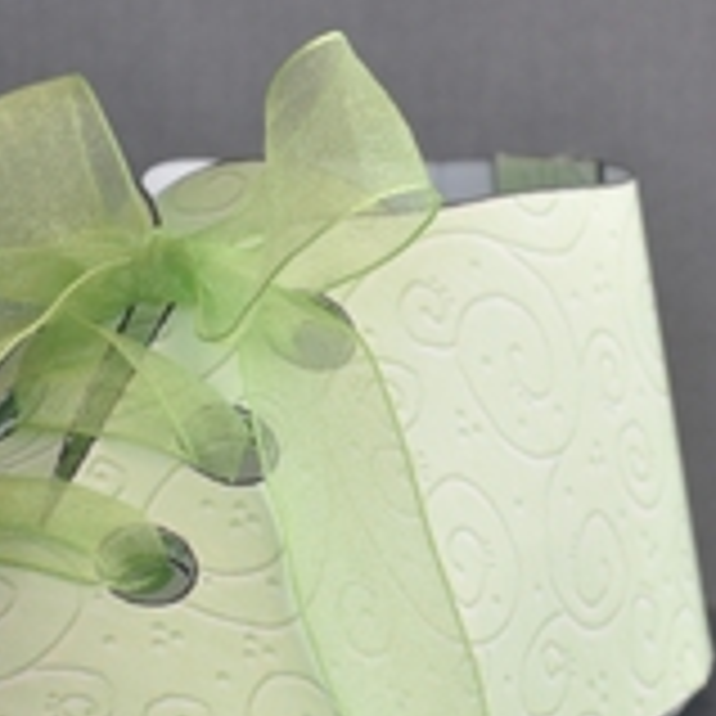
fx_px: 8874
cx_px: 450
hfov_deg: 4.6
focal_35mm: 379
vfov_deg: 4.6
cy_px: 477
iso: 200
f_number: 8
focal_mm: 105
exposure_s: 1/30
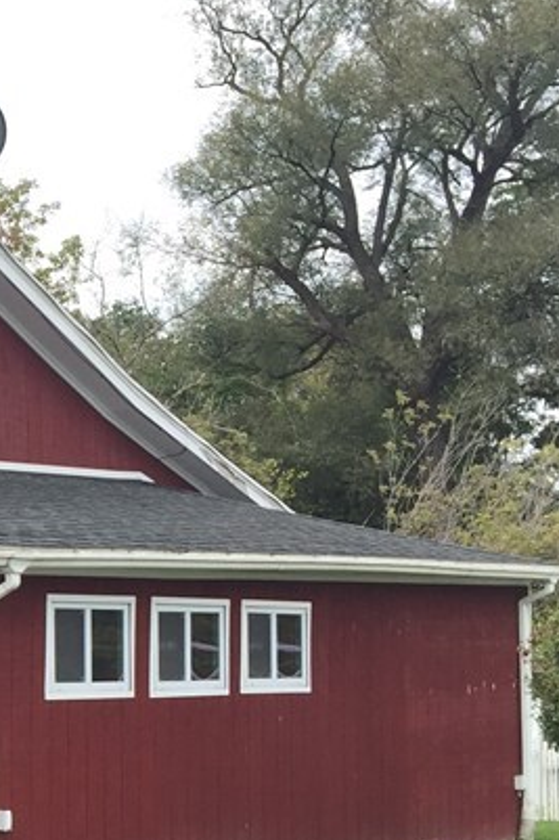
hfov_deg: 15.5
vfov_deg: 26.1
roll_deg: +0.5
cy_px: 587
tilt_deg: +1.5
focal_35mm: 77
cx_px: -408
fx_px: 1795
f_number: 2.2
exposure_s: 1/618
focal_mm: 4.15
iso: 32
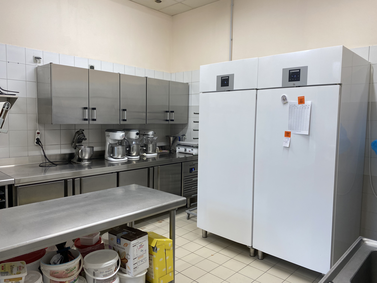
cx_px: 188
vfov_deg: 53.1
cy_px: 142
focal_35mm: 26
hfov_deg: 67.3
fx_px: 283
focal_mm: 4.25
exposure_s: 1/100
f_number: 1.8
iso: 50
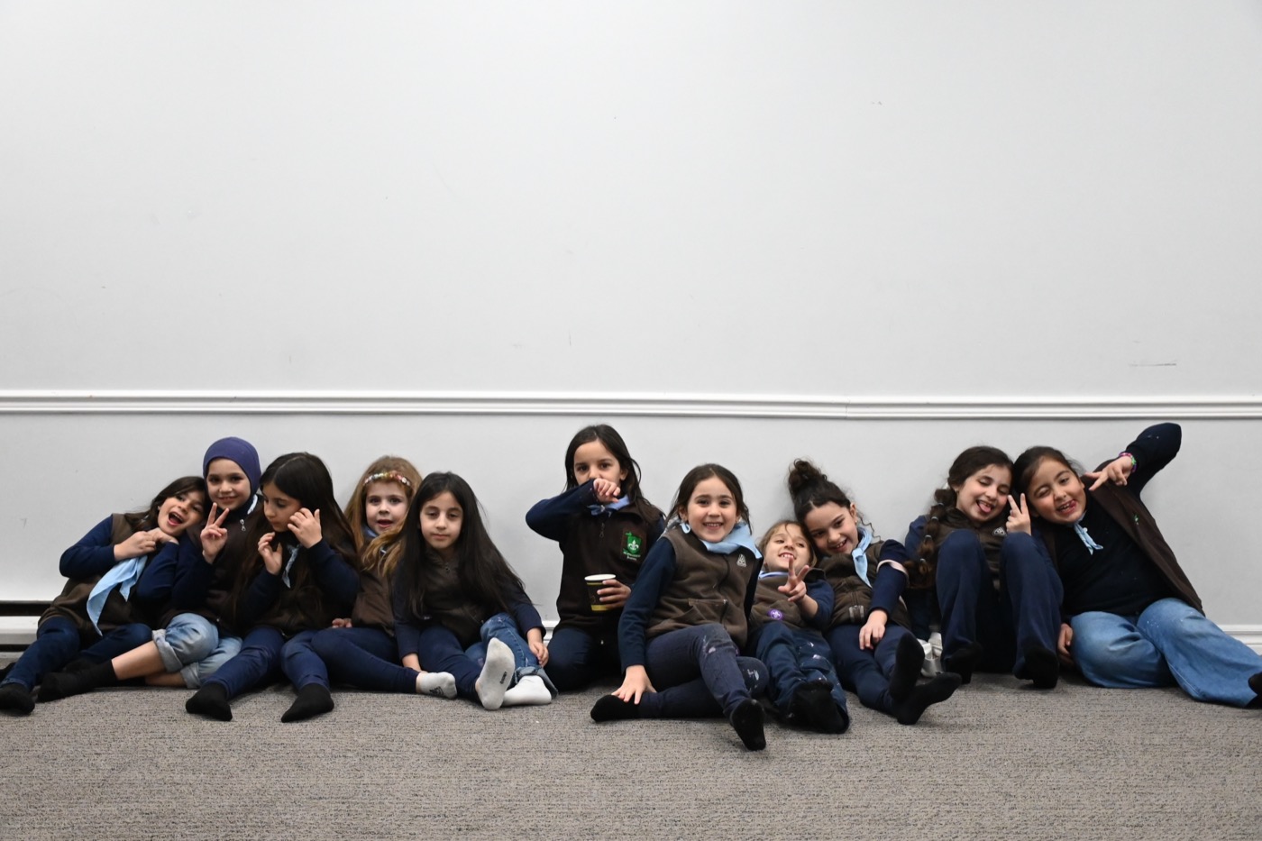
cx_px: 631
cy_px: 420
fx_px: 1682
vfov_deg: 28.1
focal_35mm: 48
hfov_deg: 41.1
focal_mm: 32
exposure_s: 1/640
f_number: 4
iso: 6400
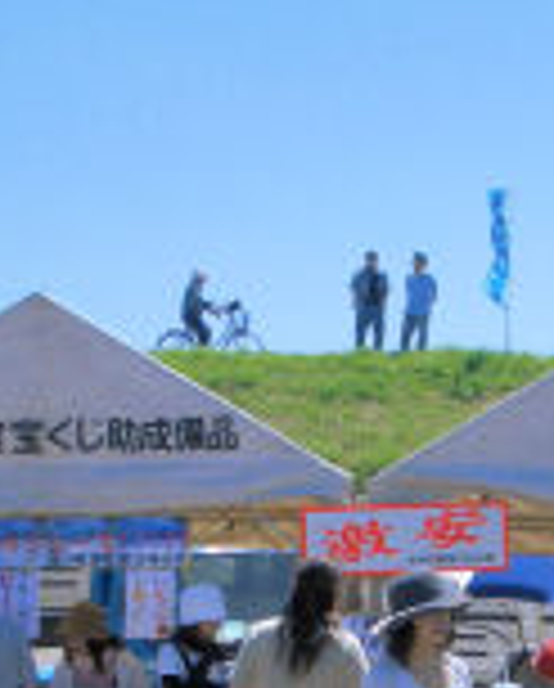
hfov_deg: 16.4
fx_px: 1921
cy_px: 596
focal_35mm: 94
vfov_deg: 20.0
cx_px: 320
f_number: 4.3
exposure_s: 1/800
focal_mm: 5.8
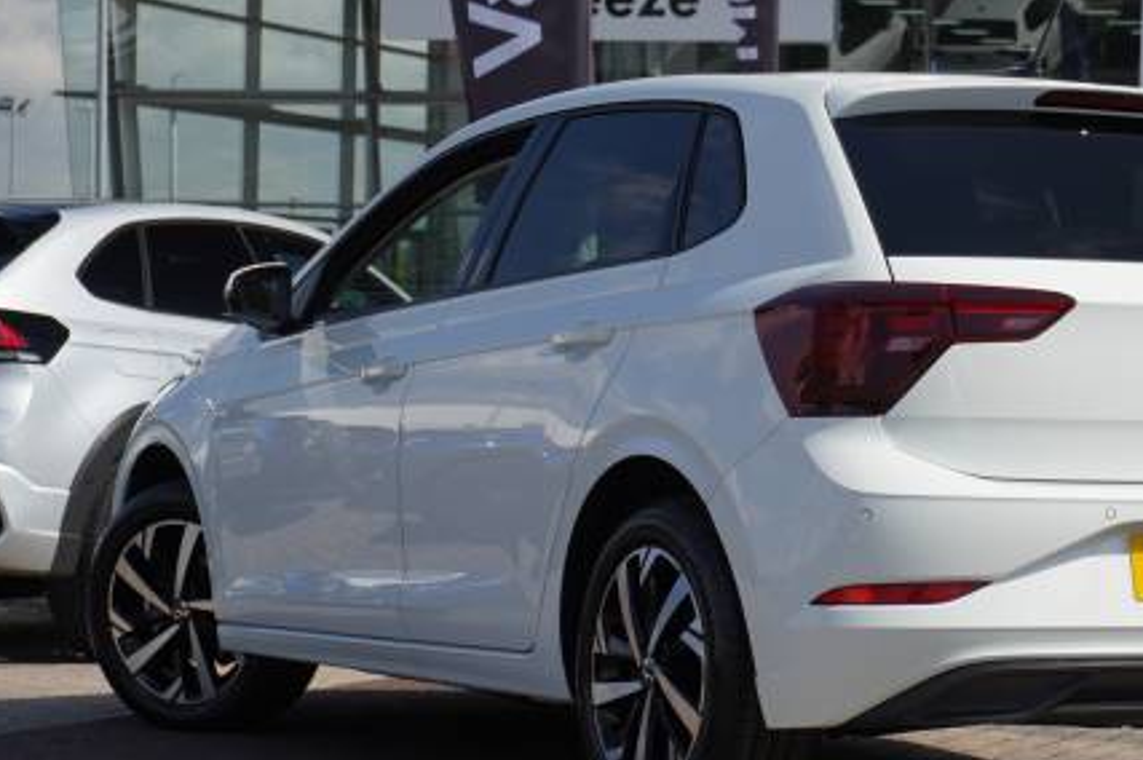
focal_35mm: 106
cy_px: 434
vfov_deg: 12.9
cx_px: 800
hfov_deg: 19.2
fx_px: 3355
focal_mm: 47
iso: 200
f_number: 5.6
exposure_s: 1/640
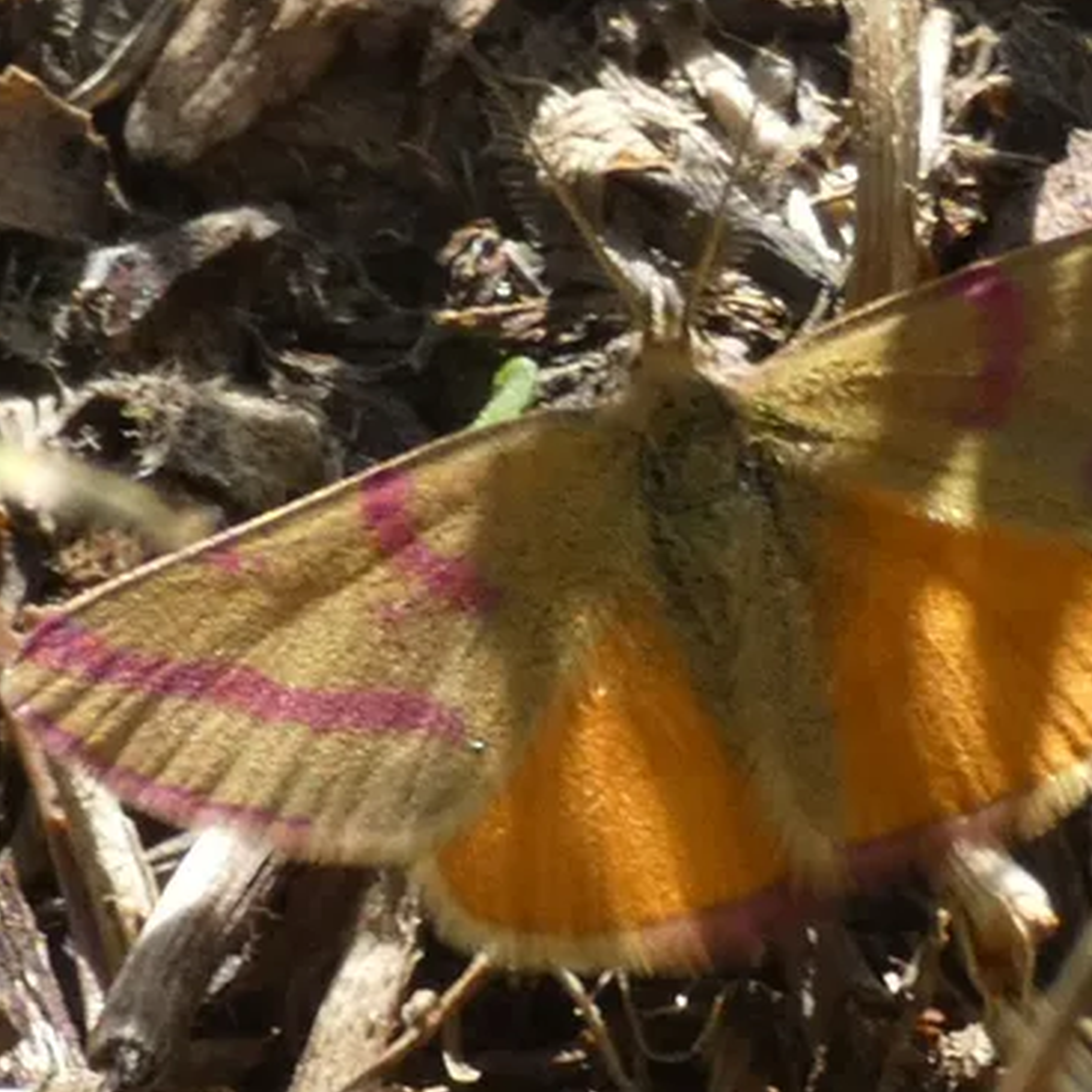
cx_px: 667
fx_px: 7424
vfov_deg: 8.4
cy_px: 527
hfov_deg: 8.4
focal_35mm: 208
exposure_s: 1/80
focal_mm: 24.2
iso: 125
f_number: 5.3
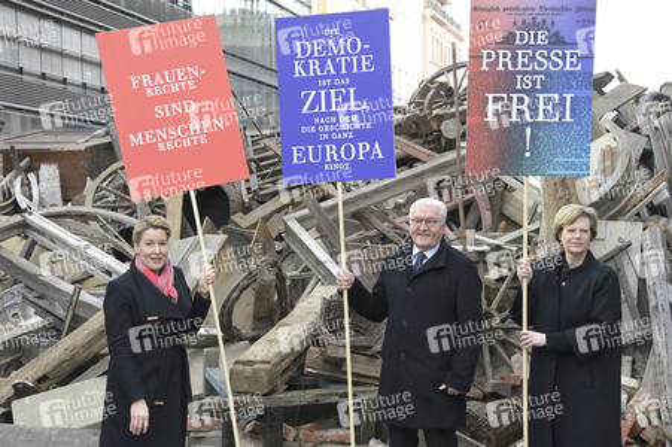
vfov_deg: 17.5
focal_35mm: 78
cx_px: 336
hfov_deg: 26.0
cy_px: 224
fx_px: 1455
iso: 4000
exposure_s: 1/1600
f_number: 6.3
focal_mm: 78
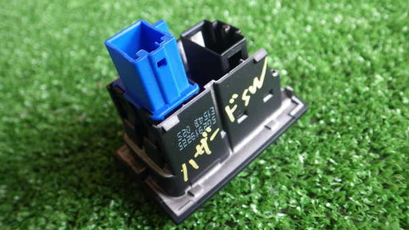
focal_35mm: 34
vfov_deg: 34.6
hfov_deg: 58.0
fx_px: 369
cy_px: 107
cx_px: 204
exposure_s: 1/45
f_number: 2.3
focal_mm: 5.5
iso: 500
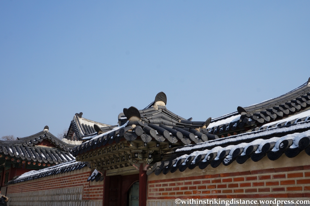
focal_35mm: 42
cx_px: 155
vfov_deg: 31.8
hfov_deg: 46.5
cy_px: 103
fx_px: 361
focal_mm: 28
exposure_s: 1/400
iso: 200
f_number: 13
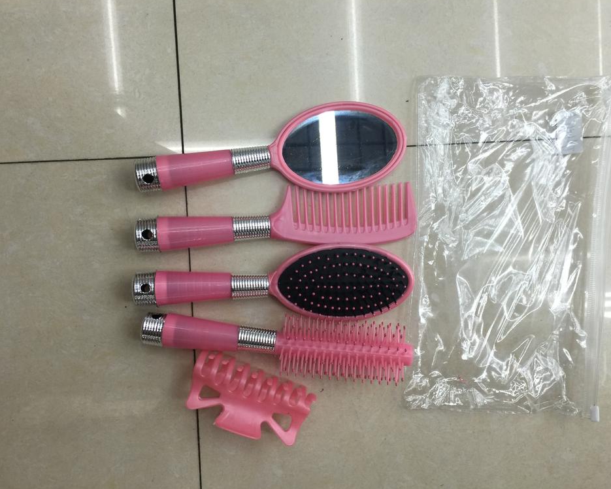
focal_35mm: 31
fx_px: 561
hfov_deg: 57.2
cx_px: 292
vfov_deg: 47.1
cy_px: 244
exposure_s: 1/33
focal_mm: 4.15
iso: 32
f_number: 2.2
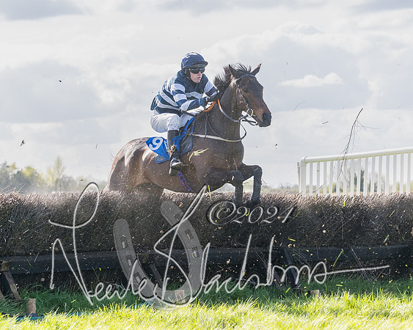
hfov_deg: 12.7
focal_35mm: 152
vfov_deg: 10.1
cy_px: 142
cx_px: 207
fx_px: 1862
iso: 400
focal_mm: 84
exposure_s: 1/2000
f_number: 4
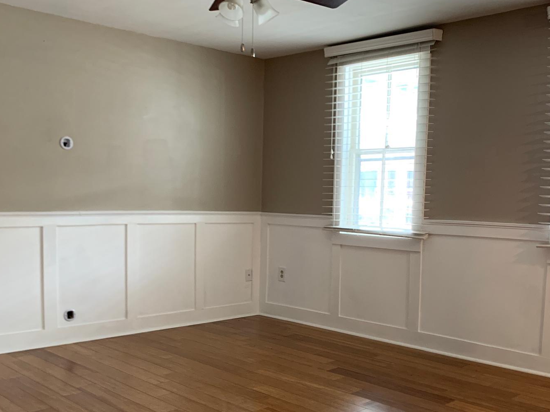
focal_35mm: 40
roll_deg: -1.7
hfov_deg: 46.7
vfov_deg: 35.5
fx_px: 635
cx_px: 307
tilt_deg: -6.4
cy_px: 280
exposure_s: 1/60
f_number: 1.8
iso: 200
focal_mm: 4.25
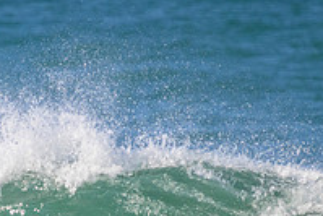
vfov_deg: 0.6
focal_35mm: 2328
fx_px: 20902
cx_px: 21
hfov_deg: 0.9
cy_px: 274
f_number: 11
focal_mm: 800
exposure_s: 1/2000
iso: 1400
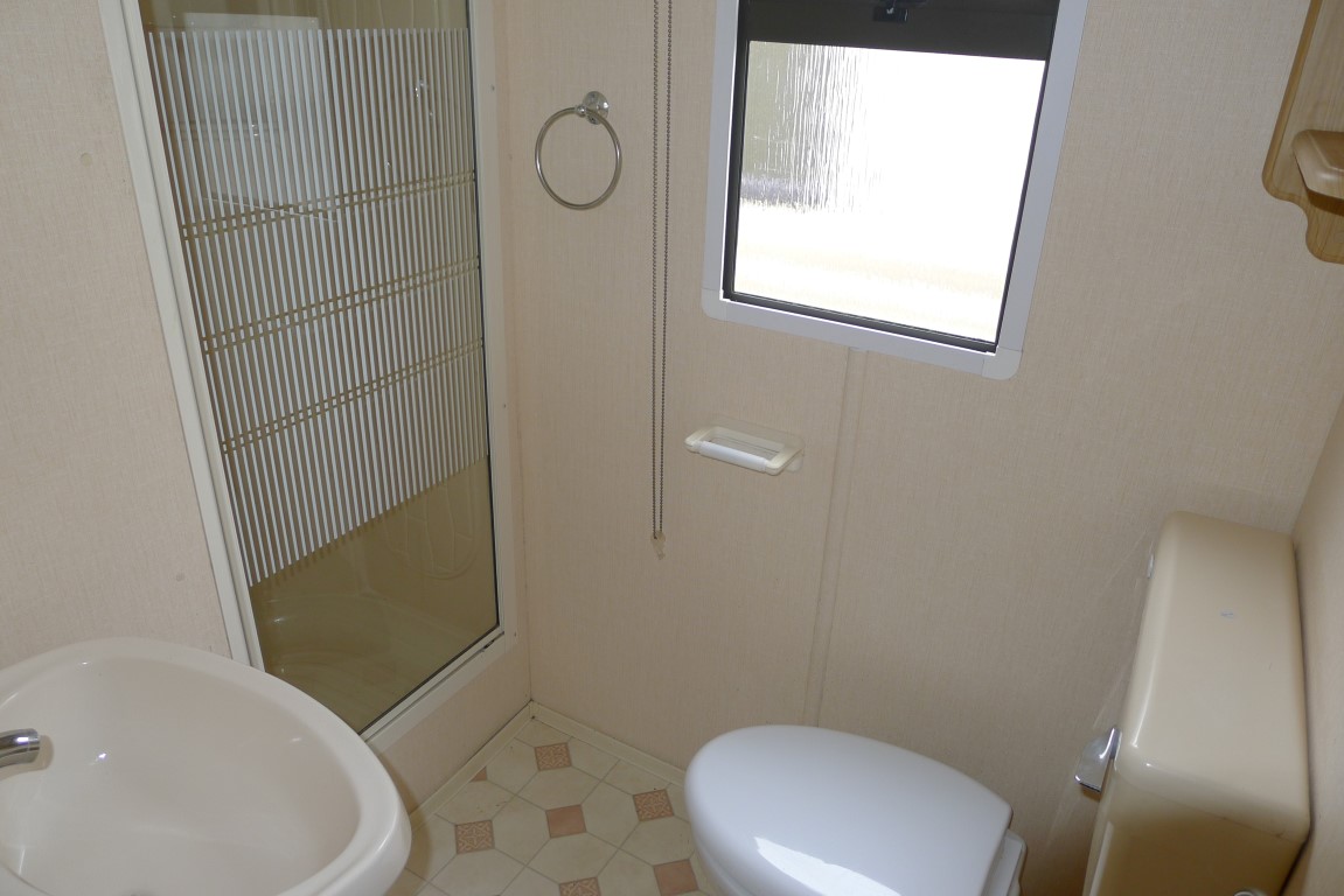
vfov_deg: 53.2
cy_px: 448
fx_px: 896
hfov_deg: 73.7
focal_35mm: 24
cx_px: 672
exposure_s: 1/100
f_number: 2
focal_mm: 5.1
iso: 100
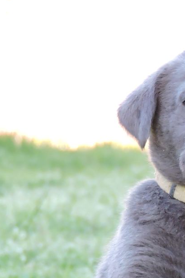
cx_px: 223
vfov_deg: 4.5
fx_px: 3555
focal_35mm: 461
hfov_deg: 3.0
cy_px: 233
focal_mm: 30.3
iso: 800
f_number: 4.5
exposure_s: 1/100
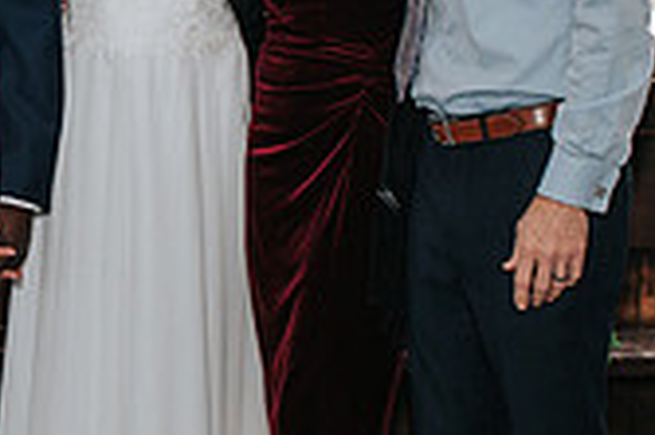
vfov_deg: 10.2
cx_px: -114
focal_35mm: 134
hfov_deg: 14.8
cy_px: 144
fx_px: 2436
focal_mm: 35
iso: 1000
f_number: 4.5
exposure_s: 1/200
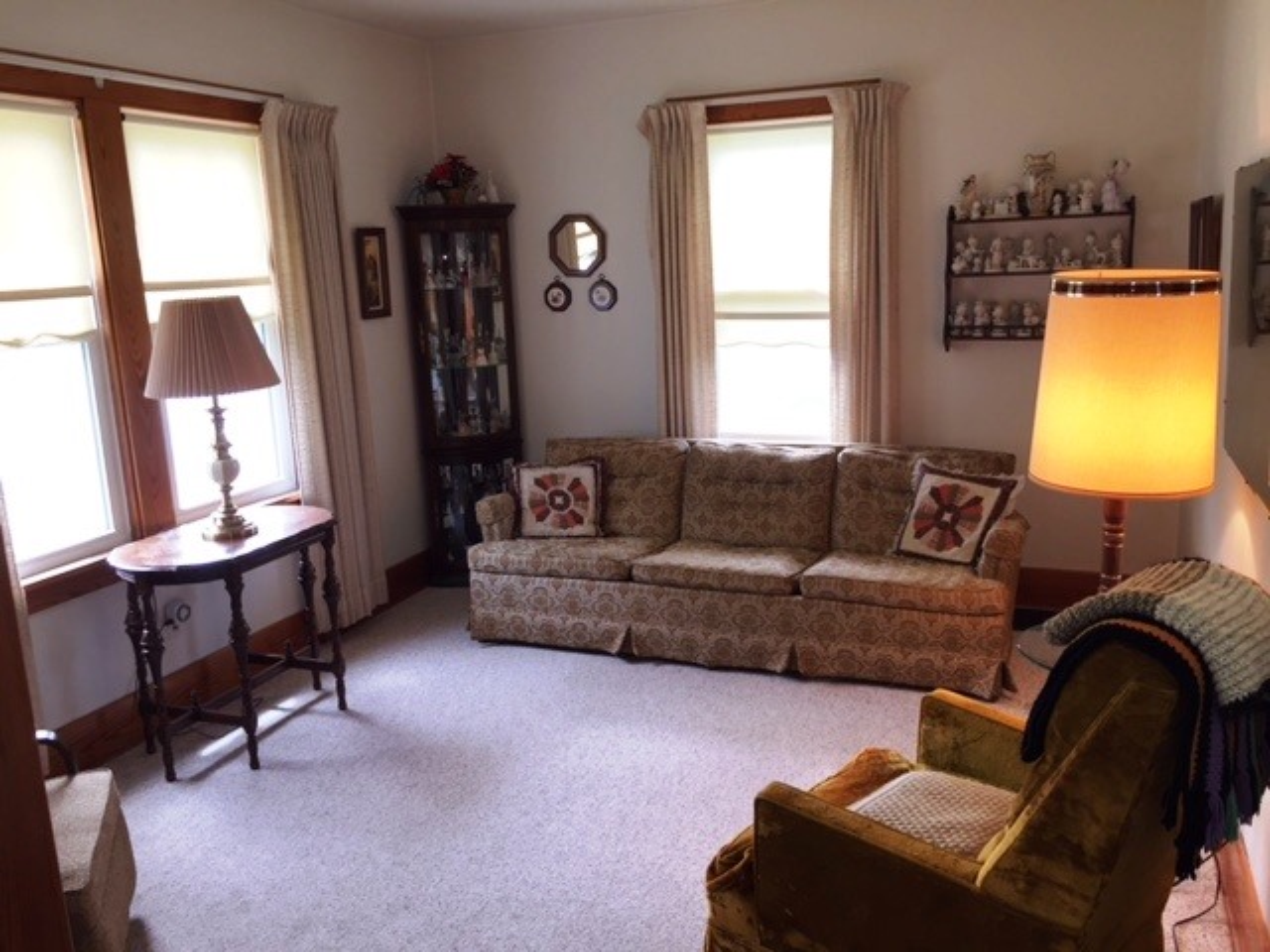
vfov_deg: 48.2
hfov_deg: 61.7
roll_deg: +1.5
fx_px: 1064
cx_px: 635
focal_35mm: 29
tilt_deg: -11.6
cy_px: 476
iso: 50
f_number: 2.2
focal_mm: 4.15
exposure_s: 1/60
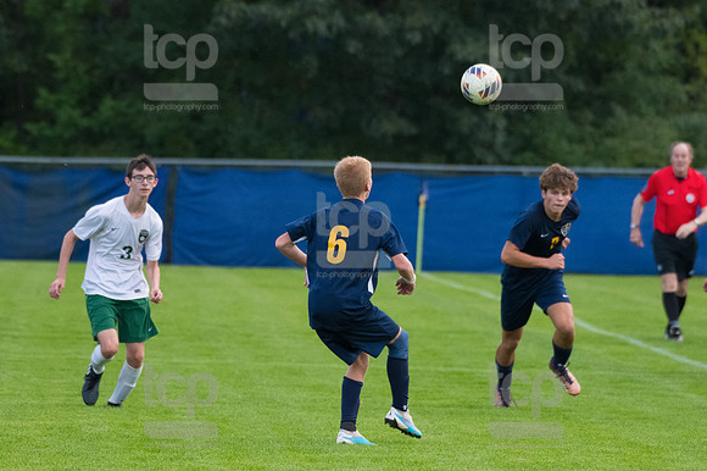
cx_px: 354
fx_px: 7655
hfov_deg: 5.3
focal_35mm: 390
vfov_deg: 3.5
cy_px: 236
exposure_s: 1/2000
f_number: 5.6
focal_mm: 260
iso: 3200
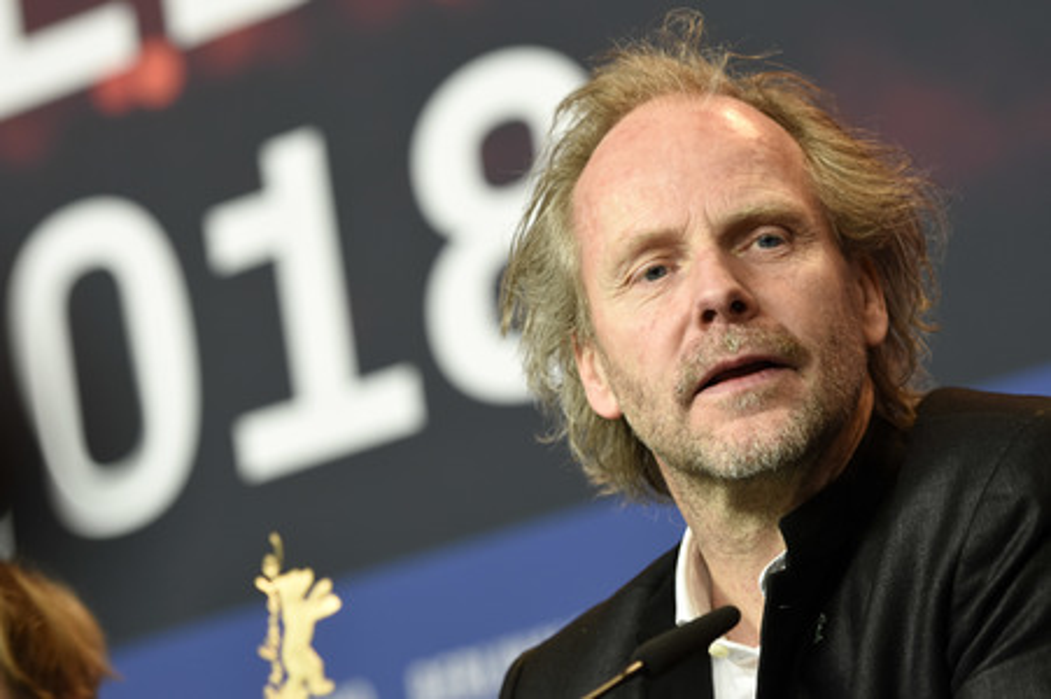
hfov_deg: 10.6
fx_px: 5689
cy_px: 350
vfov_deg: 7.0
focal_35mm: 195
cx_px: 526
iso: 640
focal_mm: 130
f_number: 3.2
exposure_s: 1/250
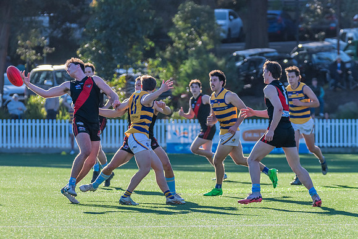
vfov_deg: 3.6
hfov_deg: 5.4
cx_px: 151
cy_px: 130
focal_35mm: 379
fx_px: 3769
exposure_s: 1/1250
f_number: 9
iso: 800
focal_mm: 320
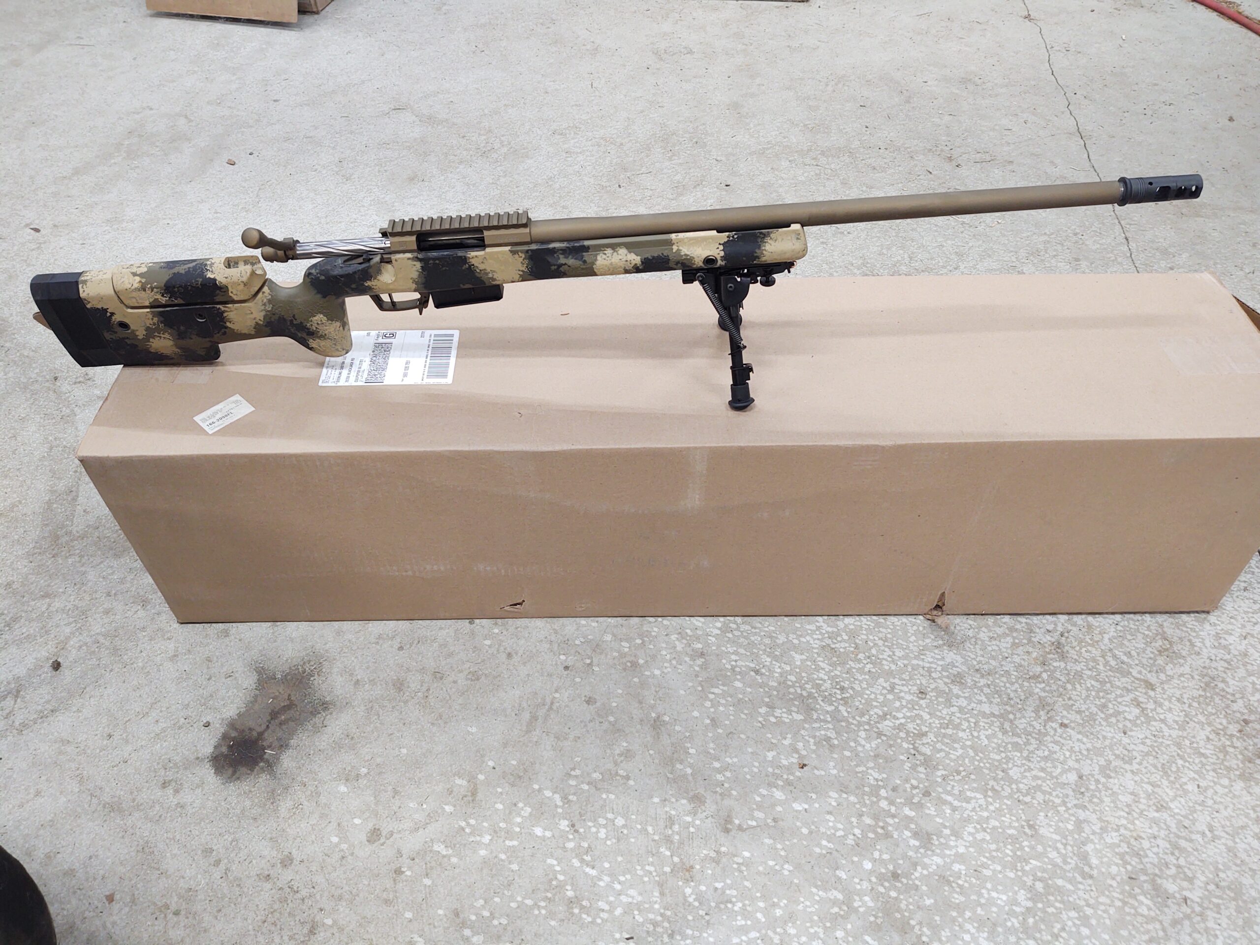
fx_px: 983
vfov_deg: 51.4
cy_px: 472
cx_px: 630
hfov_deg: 65.3
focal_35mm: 27
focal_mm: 4.75
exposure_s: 1/50
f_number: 1.7
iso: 175
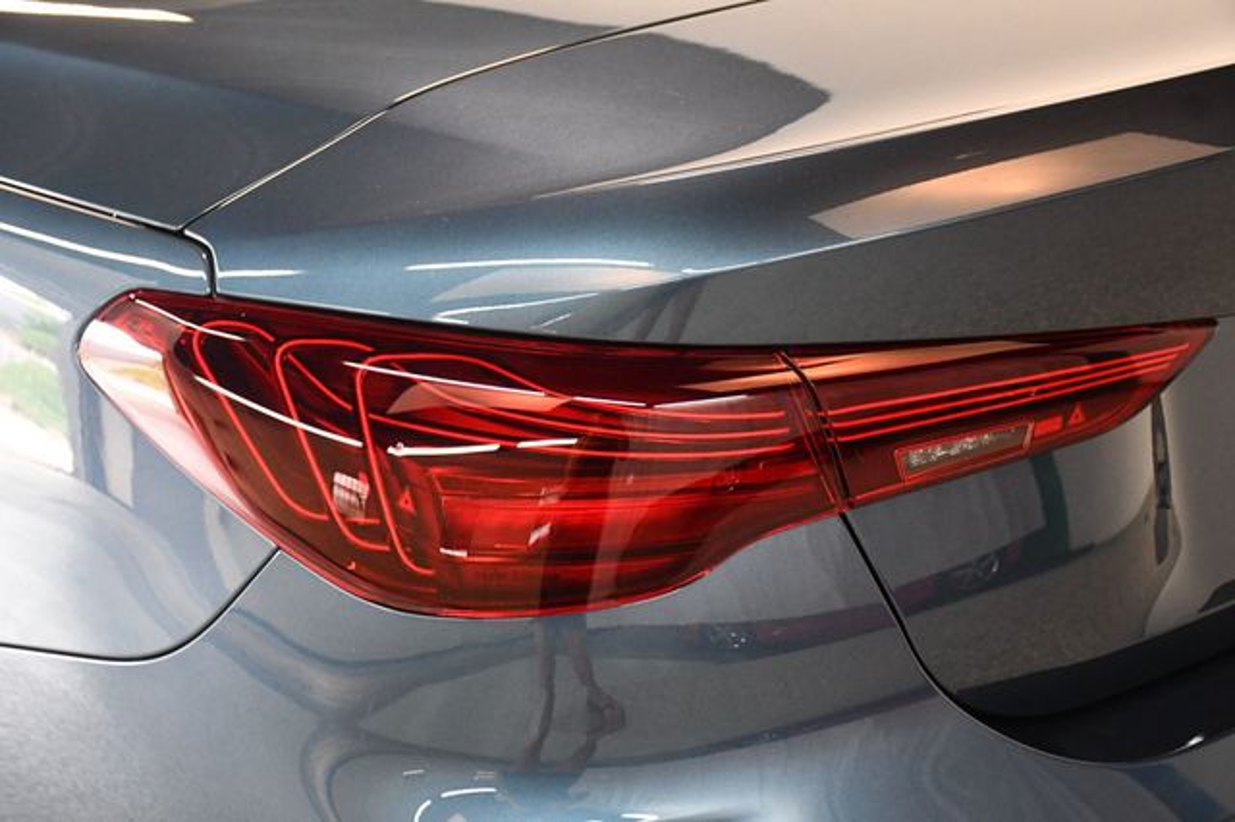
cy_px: 411
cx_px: 618
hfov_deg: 35.1
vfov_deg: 23.8
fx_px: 1954
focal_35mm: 57
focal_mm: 38
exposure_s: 1/80
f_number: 4.2
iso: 3200
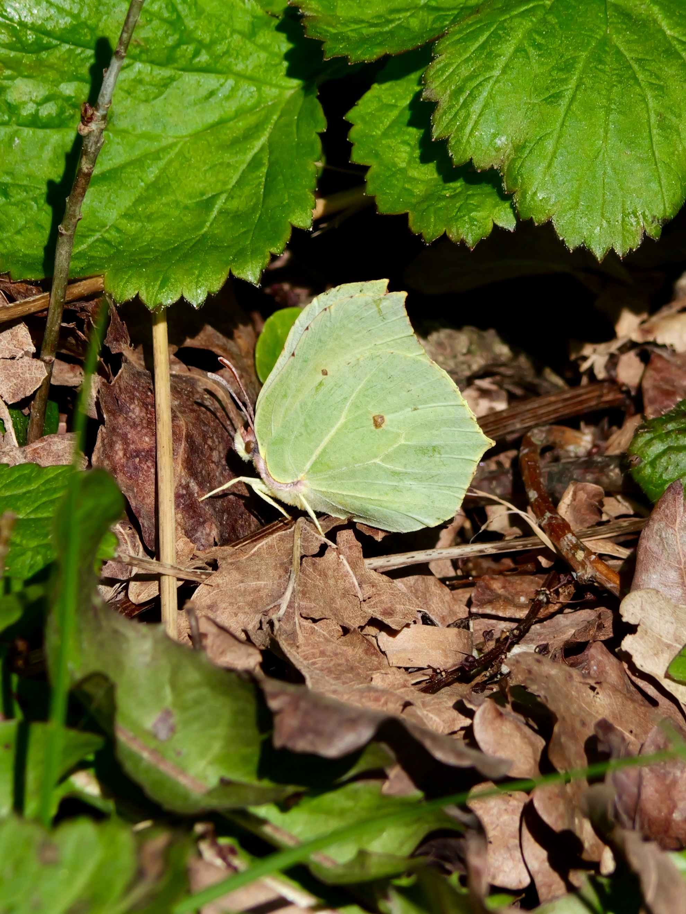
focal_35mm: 600
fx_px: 15846
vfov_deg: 3.3
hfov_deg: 2.5
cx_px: 343
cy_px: 457
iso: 100
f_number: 9
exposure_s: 1/400
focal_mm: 300
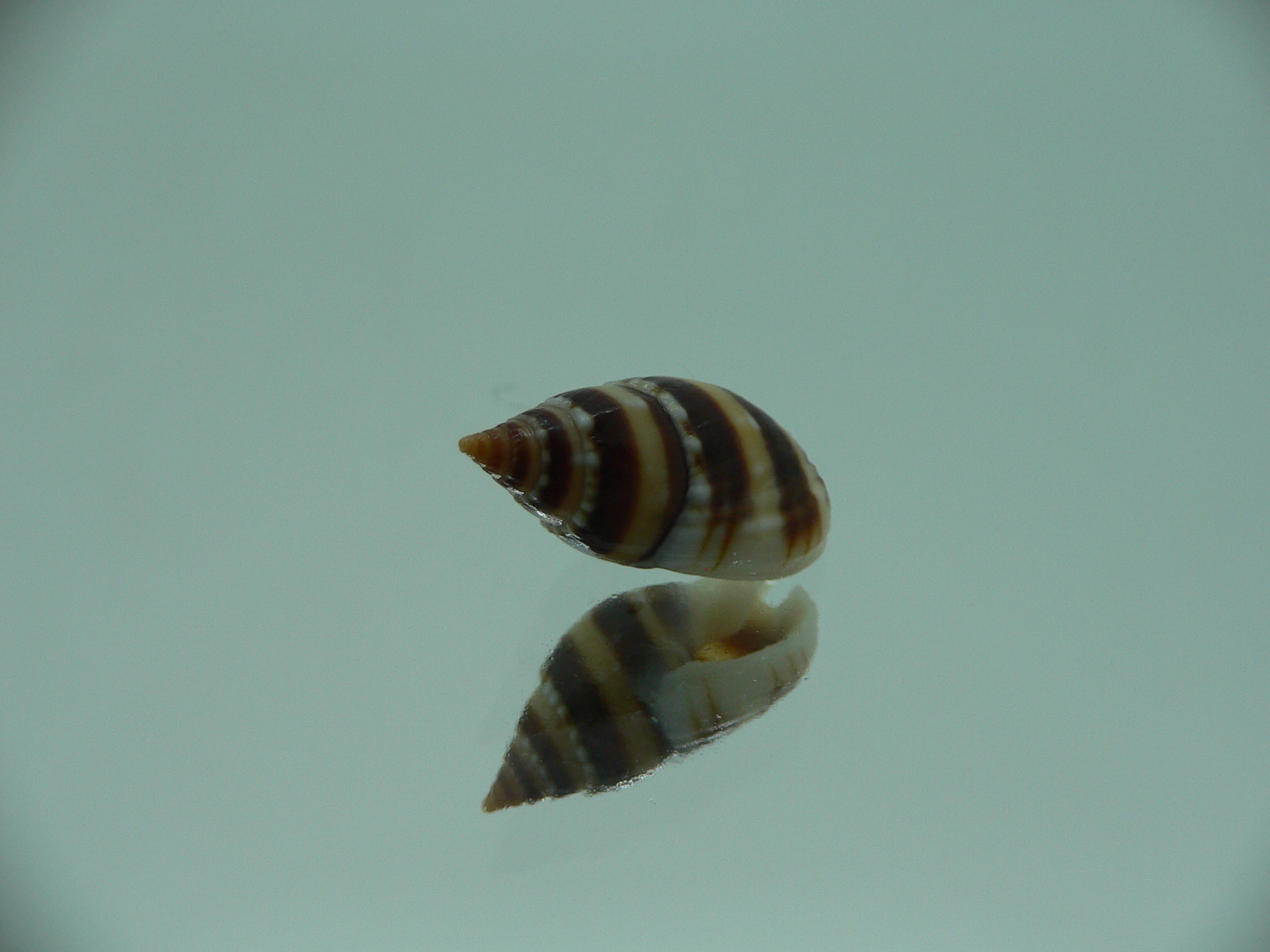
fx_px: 1284
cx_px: 635
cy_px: 476
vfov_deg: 40.7
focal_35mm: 35
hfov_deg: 52.6
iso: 80
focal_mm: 4.6
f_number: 2.8
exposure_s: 1/80
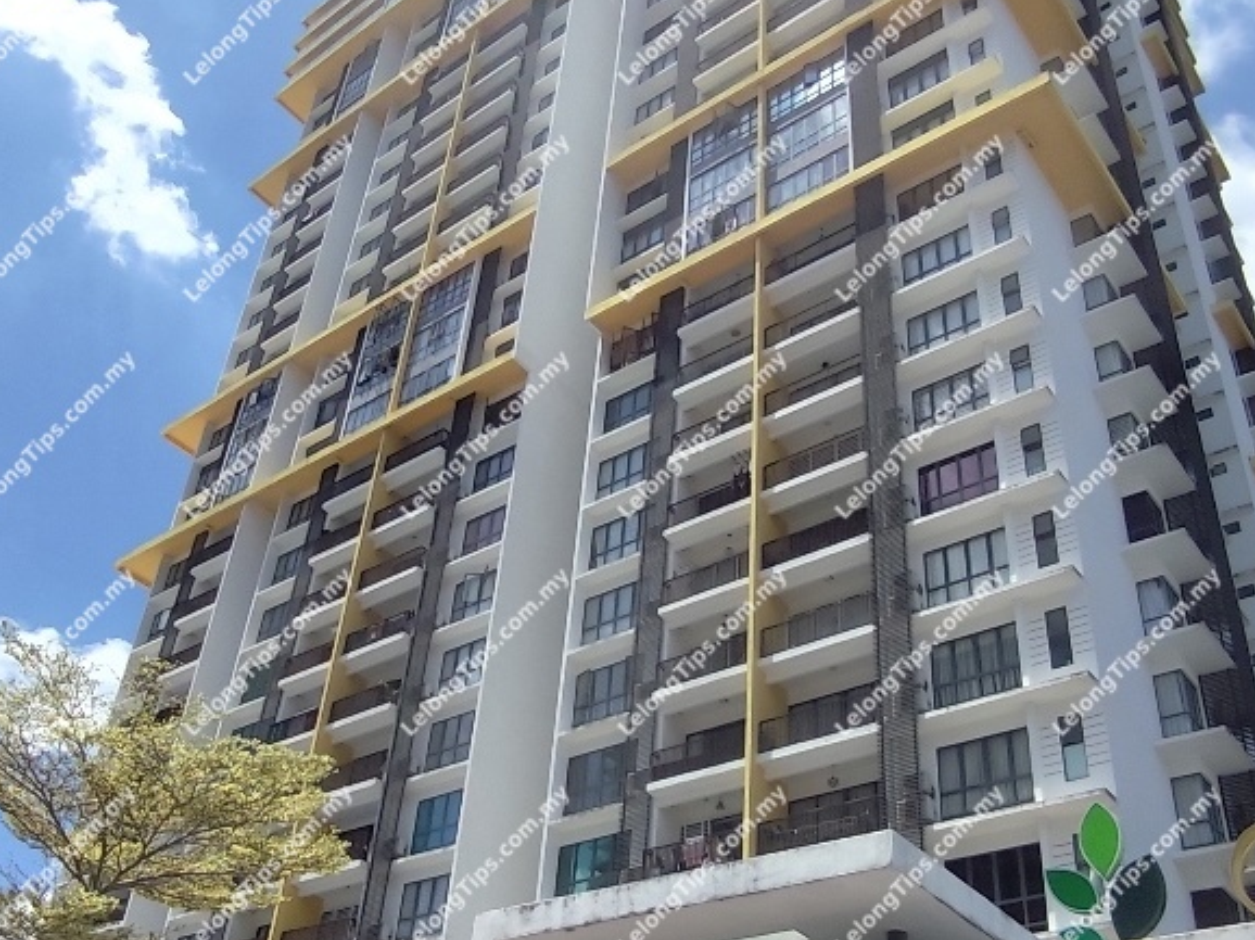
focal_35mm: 35
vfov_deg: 40.7
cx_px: 662
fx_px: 1268
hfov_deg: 52.6
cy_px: 486
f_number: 2.2
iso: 50
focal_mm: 1.65
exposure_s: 1/2384
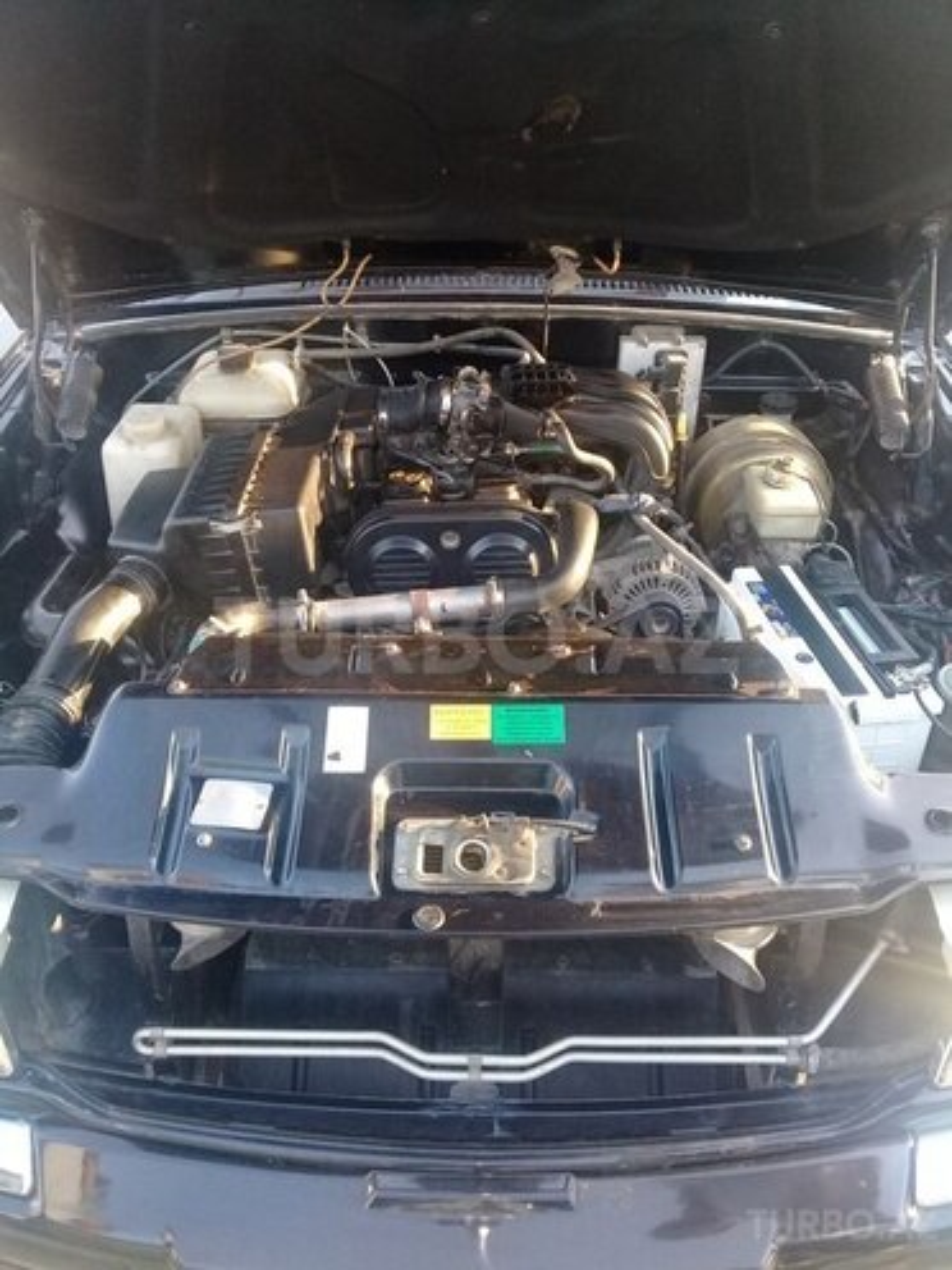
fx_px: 1137
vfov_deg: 58.4
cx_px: 476
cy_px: 635
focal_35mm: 31
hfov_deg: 45.4
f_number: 2.2
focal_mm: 3.3
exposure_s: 1/50
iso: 80
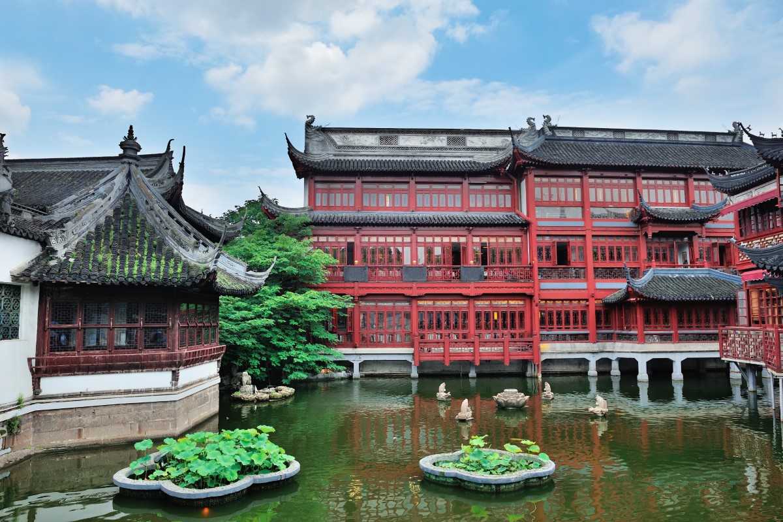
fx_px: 522
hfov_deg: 73.8
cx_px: 392
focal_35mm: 24
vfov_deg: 53.1
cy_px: 261
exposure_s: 1/1000
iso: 200
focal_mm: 24
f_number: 6.7
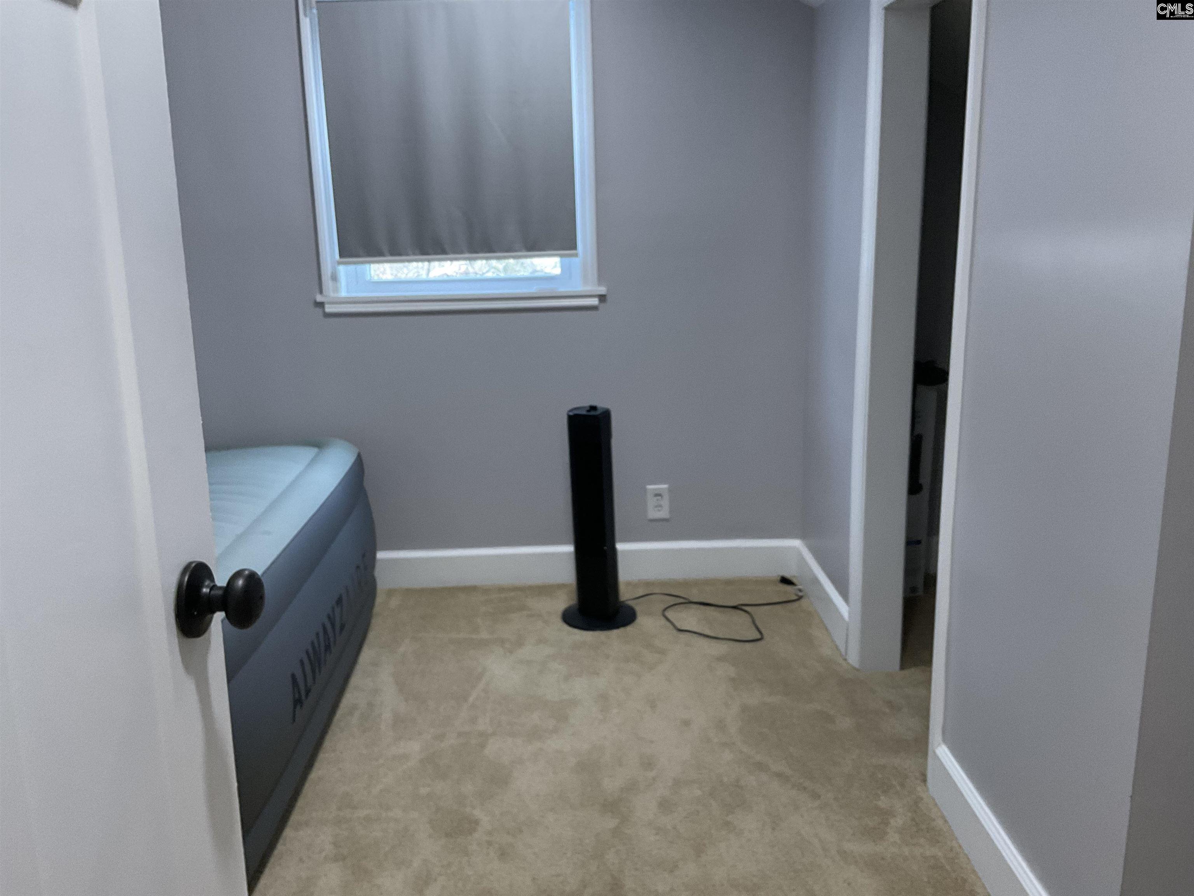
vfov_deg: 48.2
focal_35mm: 29
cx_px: 597
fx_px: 1000
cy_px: 448
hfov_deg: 61.7
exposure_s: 1/60
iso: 80
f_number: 1.8
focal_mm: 3
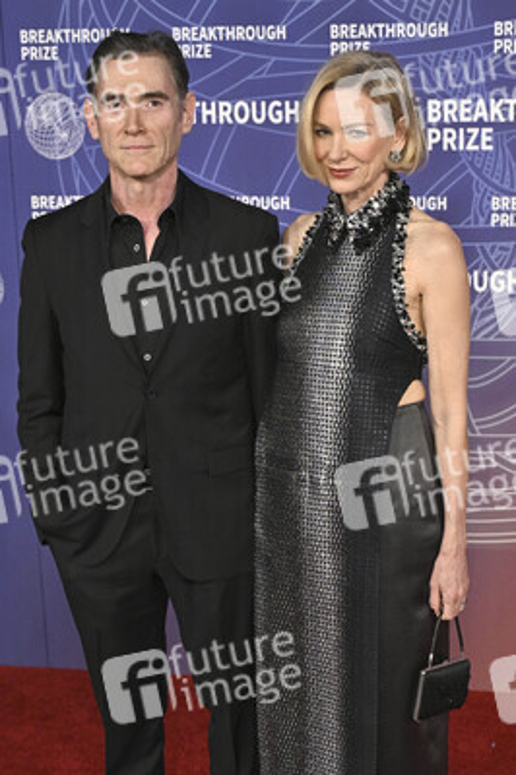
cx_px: 258
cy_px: 388
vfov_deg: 41.9
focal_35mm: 47
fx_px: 1012
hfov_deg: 28.6
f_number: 4
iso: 2000
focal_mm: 47
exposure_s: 1/320
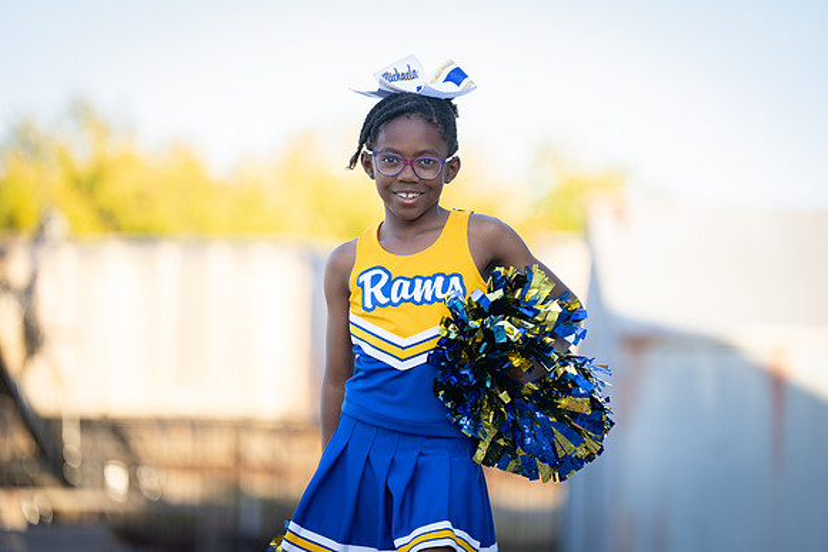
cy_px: 276
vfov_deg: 8.9
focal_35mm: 154
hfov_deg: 13.3
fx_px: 3543
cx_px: 414
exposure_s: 1/320
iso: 125
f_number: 2.8
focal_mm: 154
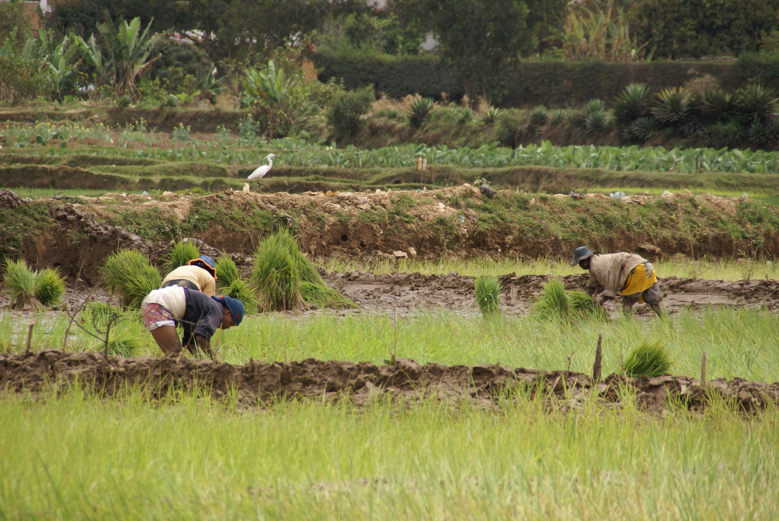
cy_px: 260
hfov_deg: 6.9
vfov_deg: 4.6
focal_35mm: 300
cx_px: 390
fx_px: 6499
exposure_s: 1/320
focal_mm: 200
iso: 100
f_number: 6.3
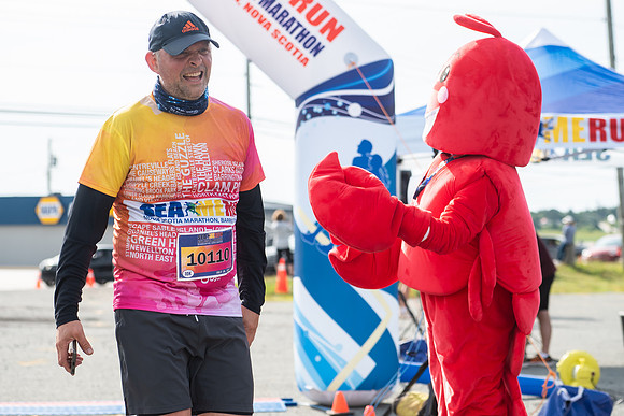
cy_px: 160
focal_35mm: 86
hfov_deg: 23.6
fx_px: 1494
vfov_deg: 15.8
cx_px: 337
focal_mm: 70
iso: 250
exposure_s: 1/1600
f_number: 4.5
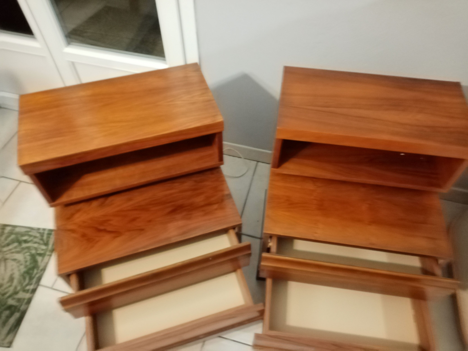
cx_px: 234
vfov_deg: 53.1
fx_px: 352
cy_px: 176
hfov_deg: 67.3
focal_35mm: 26
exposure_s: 1/16.7
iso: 1428
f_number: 1.8
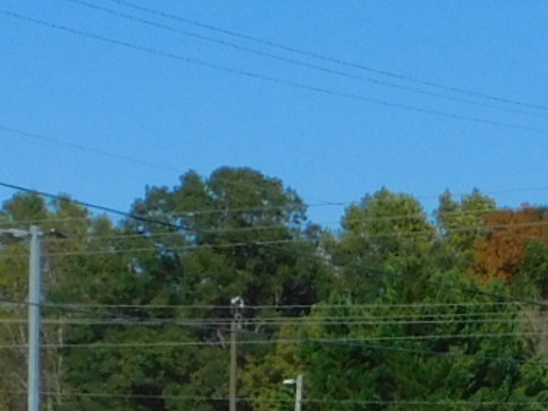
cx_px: 1342
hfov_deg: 6.9
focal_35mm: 270
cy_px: 667
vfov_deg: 5.4
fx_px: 4273
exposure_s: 1/1600
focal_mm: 8.1
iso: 125
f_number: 5
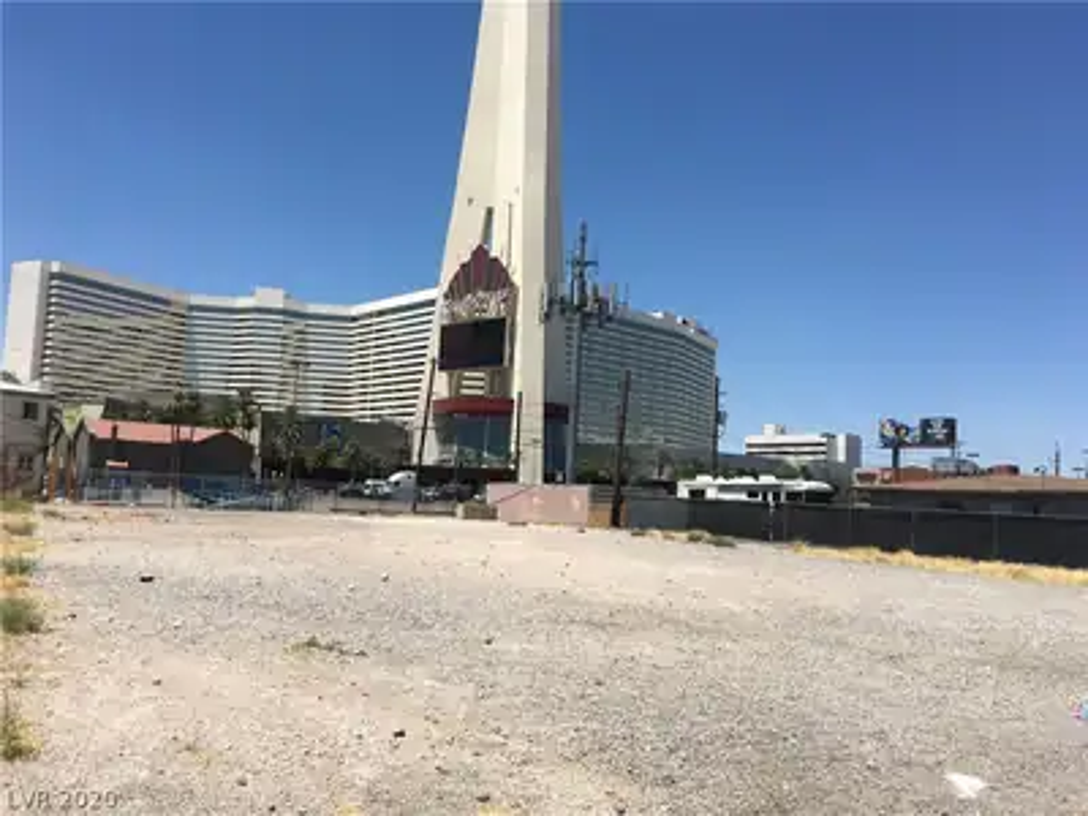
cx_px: 544
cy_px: 408
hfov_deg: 61.7
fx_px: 911
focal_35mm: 29
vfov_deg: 48.2
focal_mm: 4.15
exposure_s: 1/2262
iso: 25
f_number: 2.2
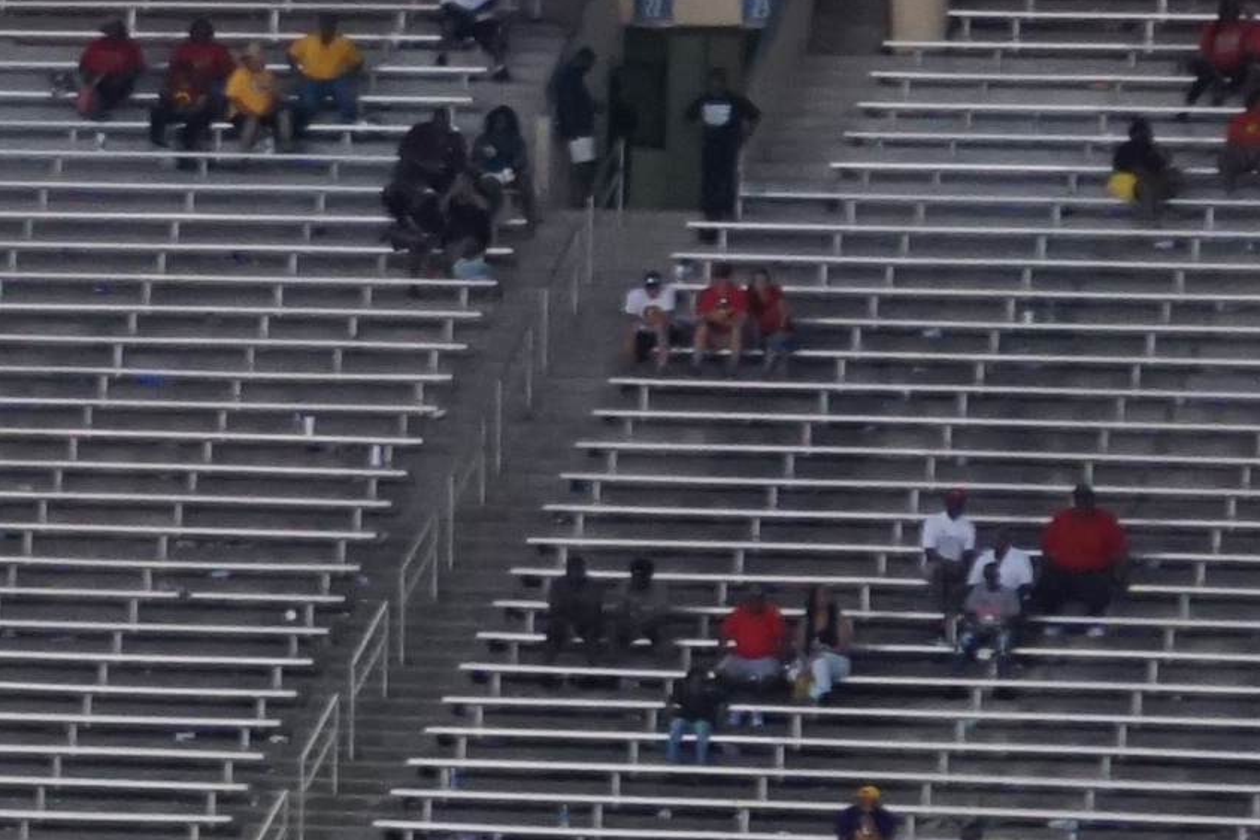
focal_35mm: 395
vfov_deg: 3.4
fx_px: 13811
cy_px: 1974
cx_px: -1591
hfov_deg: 5.1
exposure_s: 1/160
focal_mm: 37
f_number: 5.6
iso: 1000
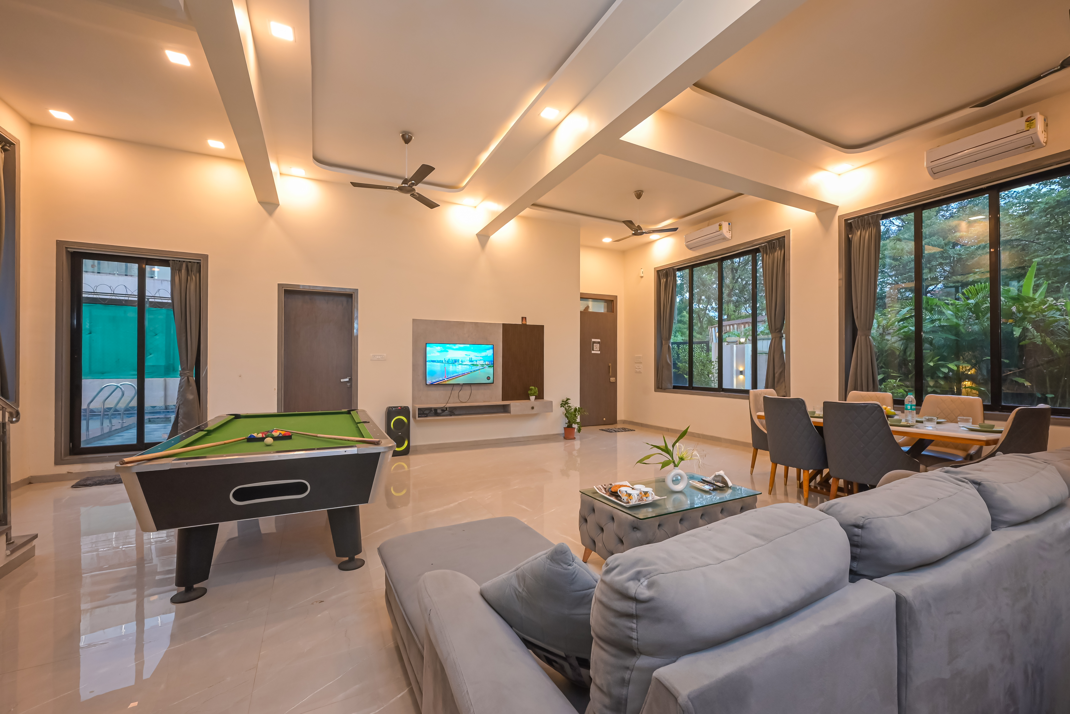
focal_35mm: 14
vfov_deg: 81.3
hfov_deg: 104.2
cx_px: 535
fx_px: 416
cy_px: 357
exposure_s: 1/20
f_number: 9
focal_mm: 14
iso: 800
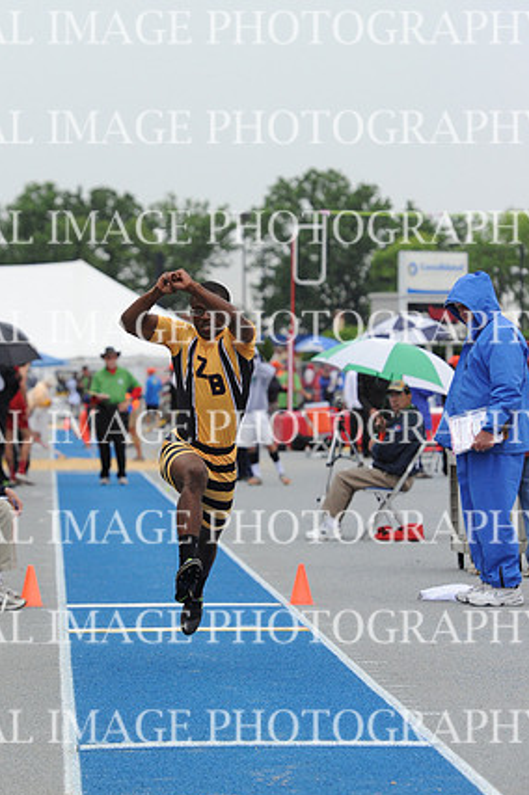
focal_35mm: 197
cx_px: 194
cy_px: 376
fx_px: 4349
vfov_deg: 10.4
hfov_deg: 7.0
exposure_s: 1/2000
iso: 1600
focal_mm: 145
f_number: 5
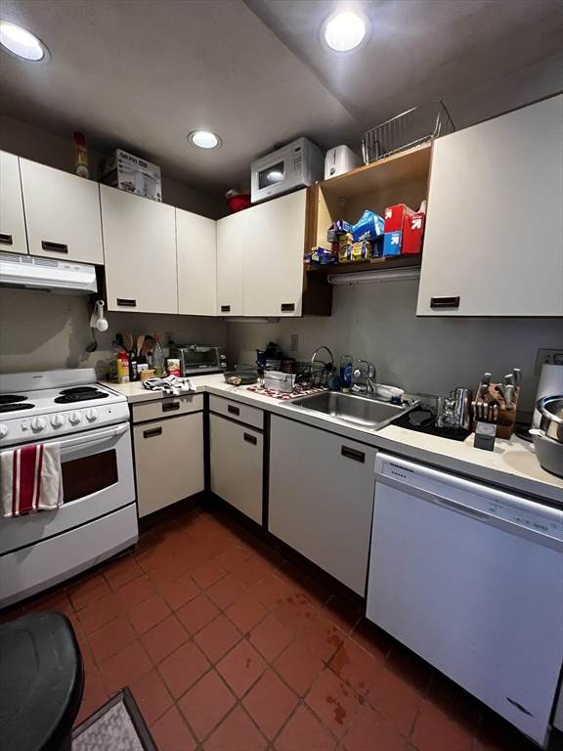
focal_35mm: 13
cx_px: 282
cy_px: 376
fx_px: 282
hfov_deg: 89.9
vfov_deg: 106.2
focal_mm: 1.57
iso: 640
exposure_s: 1/60
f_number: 1.8
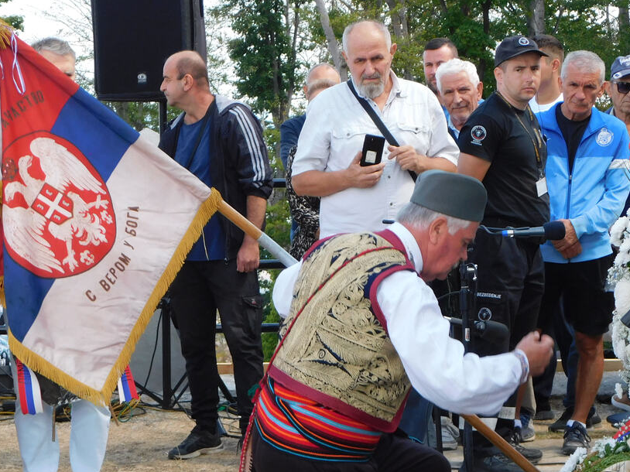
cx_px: 279
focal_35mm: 118
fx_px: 2147
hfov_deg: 16.7
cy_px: 333
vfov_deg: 12.5
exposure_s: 1/200
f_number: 4.4
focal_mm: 14.2
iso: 125
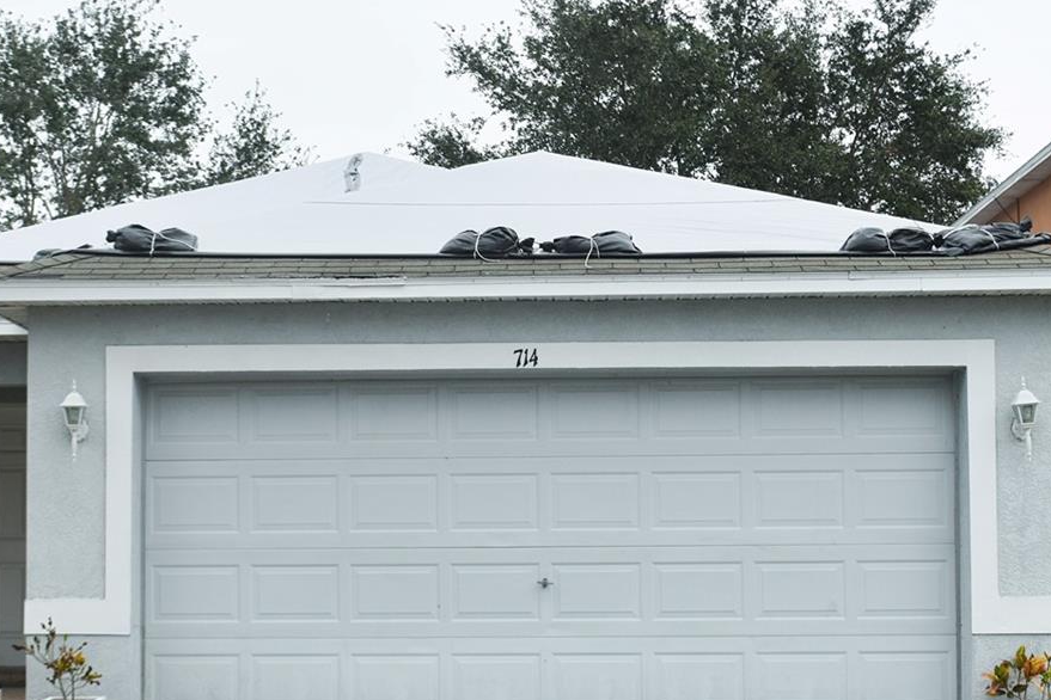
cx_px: 369
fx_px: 2073
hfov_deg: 28.3
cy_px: 474
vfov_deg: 19.1
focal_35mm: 71
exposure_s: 1/320
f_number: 9
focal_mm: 26
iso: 200
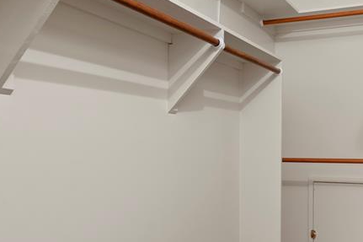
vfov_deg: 34.9
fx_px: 383
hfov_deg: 48.1
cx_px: 286
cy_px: 148
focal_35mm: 38
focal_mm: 16
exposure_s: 6
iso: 200
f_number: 9
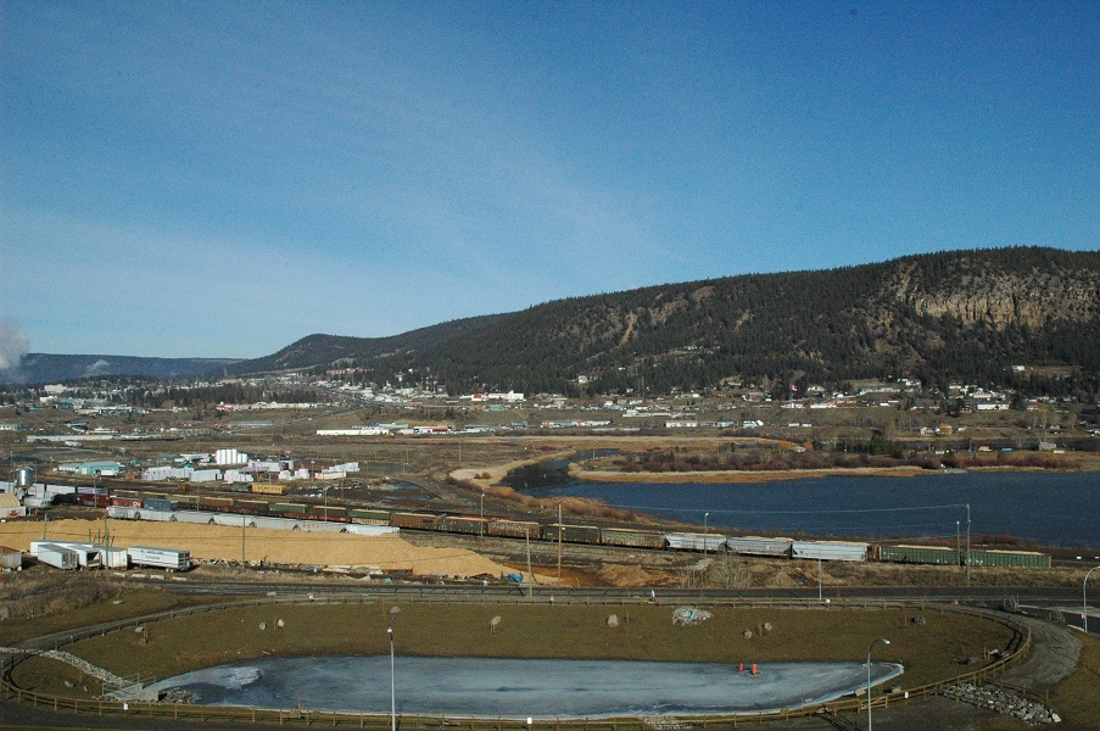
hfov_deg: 57.3
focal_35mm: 33
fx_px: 1007
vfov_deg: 39.9
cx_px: 550
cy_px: 366
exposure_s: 1/1600
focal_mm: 22
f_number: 14
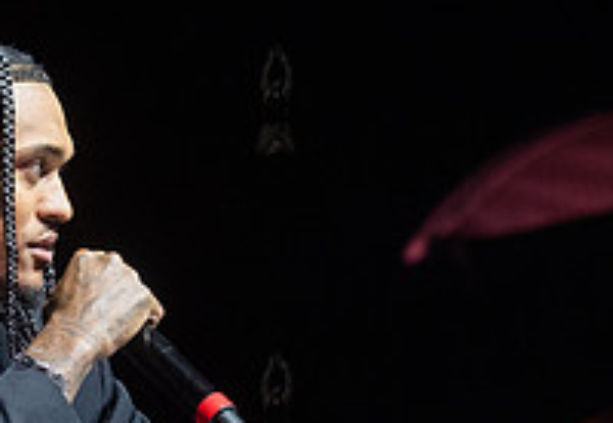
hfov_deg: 6.0
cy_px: 353
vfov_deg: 4.2
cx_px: 169
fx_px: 5818
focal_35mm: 338
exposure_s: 1/800
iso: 5000
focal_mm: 105
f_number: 4.5
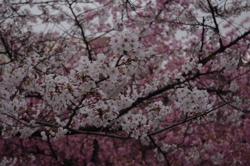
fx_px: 569
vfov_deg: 16.6
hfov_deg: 24.8
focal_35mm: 82
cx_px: 125
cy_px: 83
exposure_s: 1/200
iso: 200
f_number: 7.1
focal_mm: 55
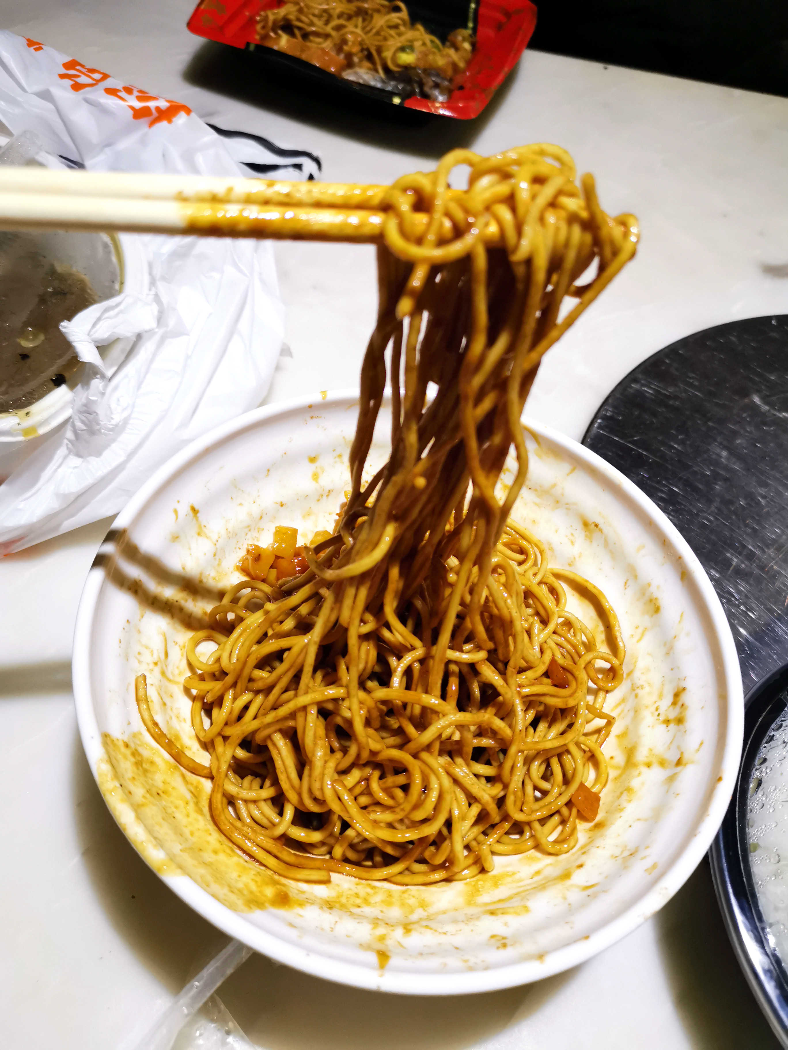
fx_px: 820
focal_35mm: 27
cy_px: 525
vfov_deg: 65.3
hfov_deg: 51.4
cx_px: 394
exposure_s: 1/33.3
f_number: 1.8
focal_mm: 5.58
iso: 400
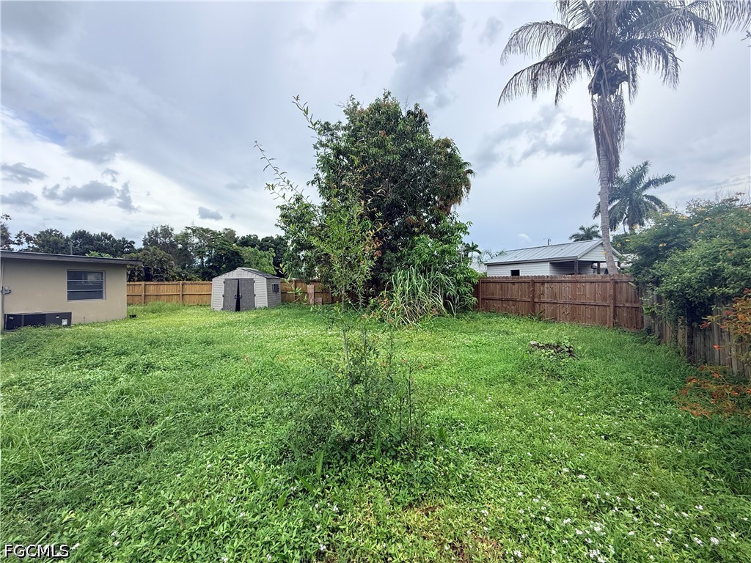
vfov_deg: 85.7
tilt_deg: +0.7
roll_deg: +0.4
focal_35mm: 14
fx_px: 304
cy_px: 282
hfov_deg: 102.1
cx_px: 376
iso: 50
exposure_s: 1/1105
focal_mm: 2.22
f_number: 2.2
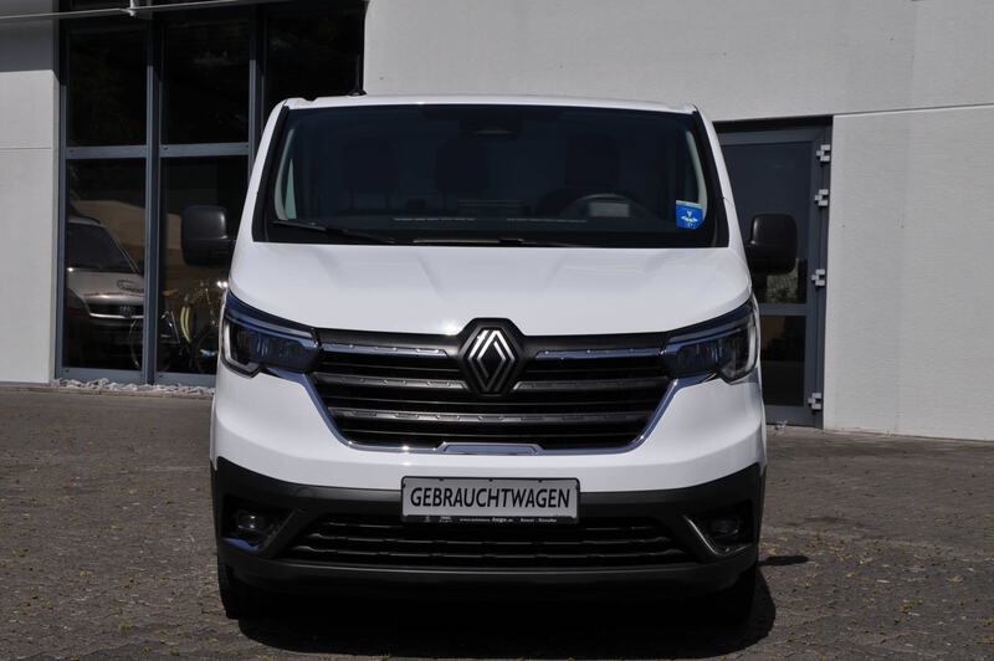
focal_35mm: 68
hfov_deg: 29.9
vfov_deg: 20.1
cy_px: 330
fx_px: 1862
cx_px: 497
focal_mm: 45
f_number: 13
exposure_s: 1/640
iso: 200
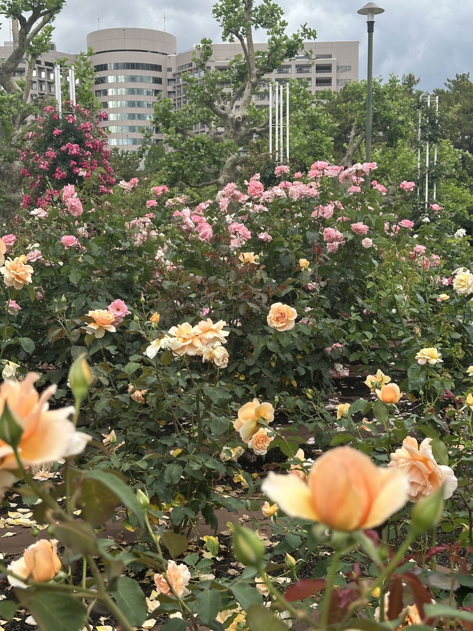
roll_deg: +1.3
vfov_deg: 39.7
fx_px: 875
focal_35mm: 48
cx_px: 236
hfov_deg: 30.3
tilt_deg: -2.3
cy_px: 316
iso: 64
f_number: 1.78
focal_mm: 6.86
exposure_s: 1/797
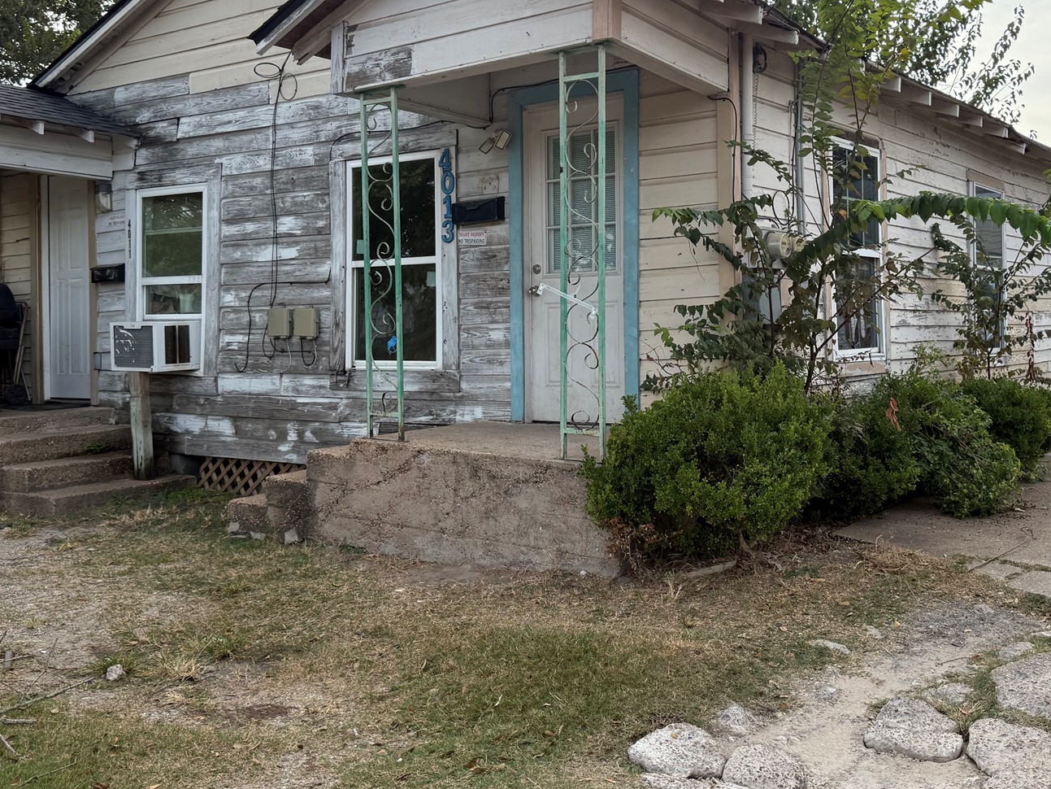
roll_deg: -0.3
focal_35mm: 38
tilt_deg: -0.4
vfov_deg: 37.6
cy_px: 318
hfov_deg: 48.9
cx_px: 571
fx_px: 1154
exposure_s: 1/1855
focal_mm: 6.76
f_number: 1.78
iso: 100
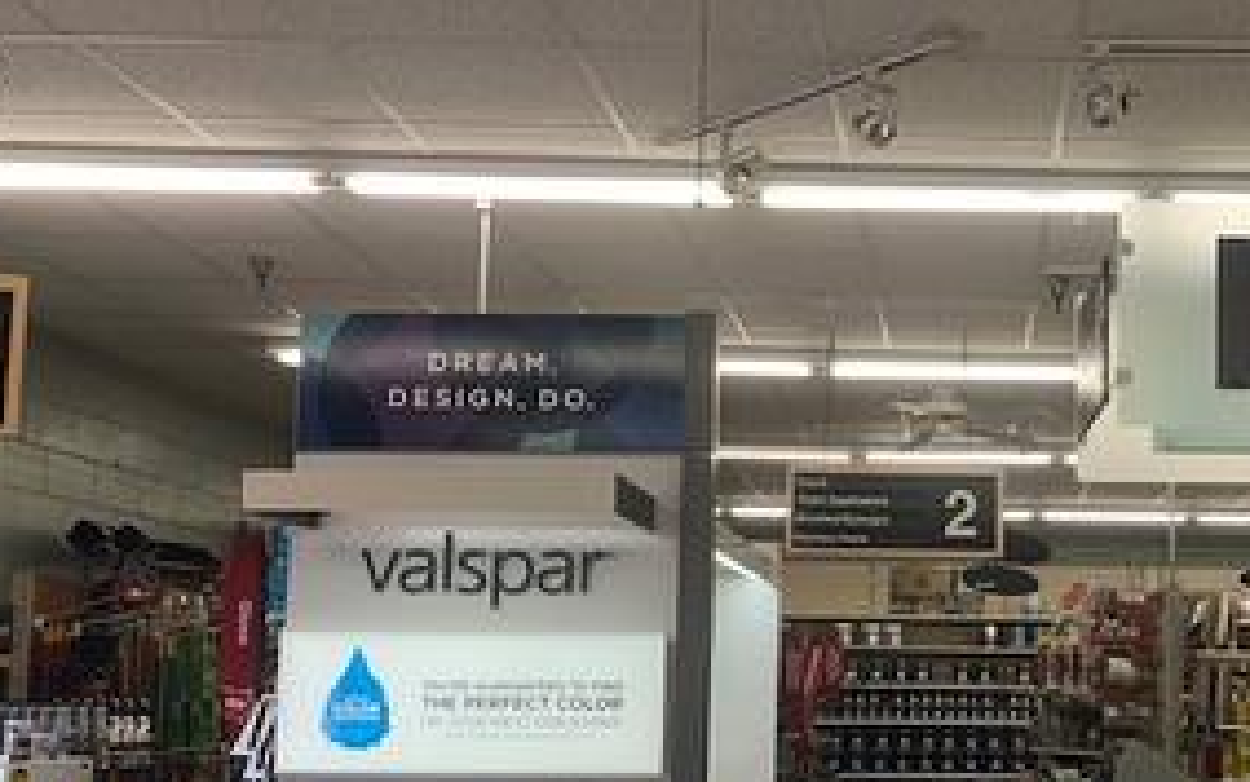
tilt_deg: +5.1
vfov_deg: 26.1
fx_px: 1670
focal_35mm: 49
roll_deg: -1.3
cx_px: 1009
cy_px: 557
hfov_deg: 39.4
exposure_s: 1/120
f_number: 1.8
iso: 32
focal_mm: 3.99
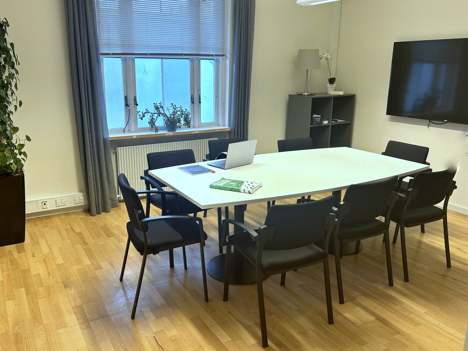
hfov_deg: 67.3
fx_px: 352
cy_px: 176
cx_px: 234
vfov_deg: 53.1
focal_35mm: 26
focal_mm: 5.7
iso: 50
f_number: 1.5
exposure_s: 1/100
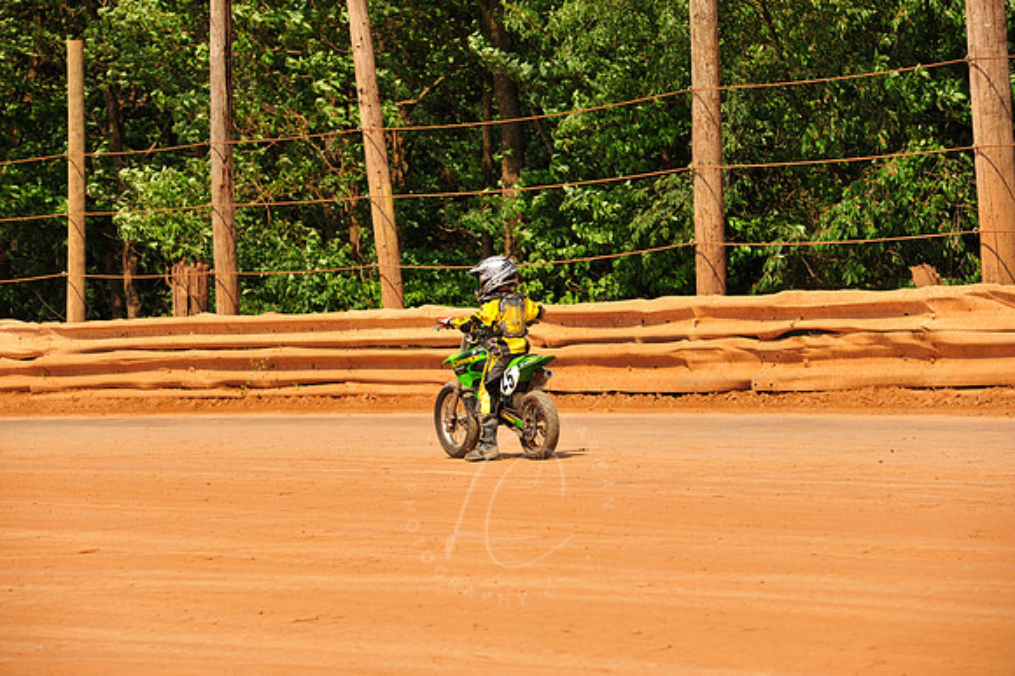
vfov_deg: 6.9
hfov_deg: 10.3
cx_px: 508
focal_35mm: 200
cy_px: 338
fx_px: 5635
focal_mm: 200
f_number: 9
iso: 200
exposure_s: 1/400
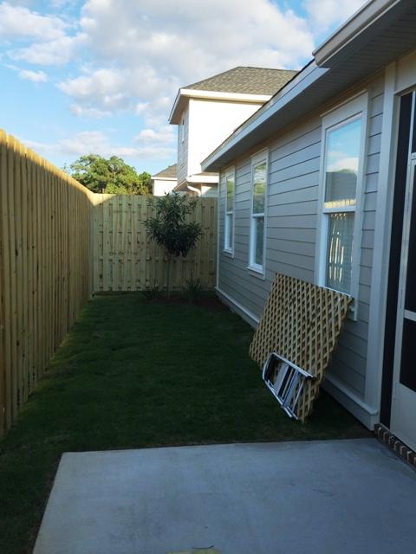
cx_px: 208
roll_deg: -1.2
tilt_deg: -5.3
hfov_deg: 48.2
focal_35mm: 29
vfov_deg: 61.7
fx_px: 465
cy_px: 277
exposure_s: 1/842
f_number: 2.2
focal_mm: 4.15
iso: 32
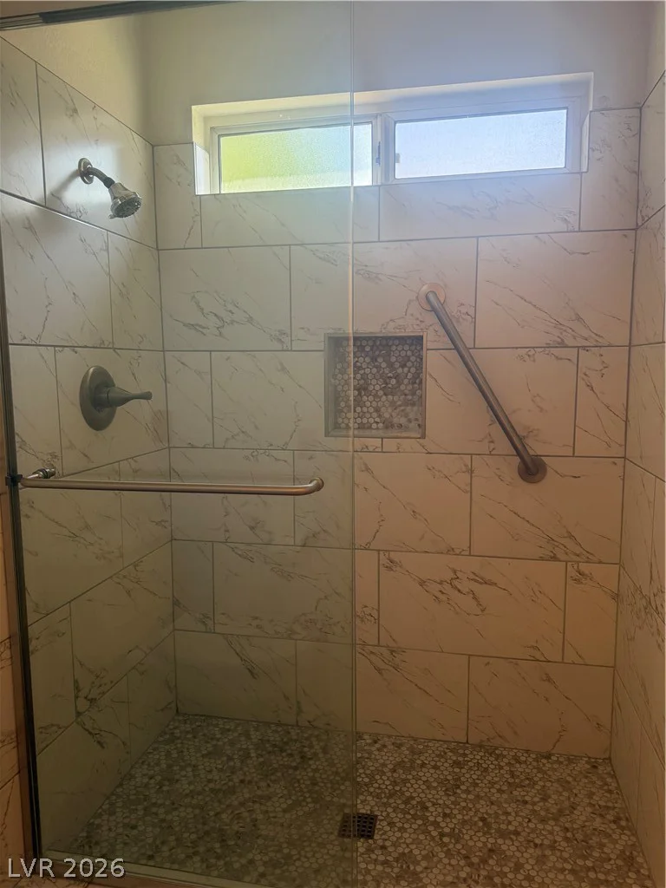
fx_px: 616
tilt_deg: -6.8
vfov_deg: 71.6
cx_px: 333
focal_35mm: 24
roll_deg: +0.0
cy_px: 444
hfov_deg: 56.8
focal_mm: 6.76
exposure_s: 1/155
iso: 200
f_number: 1.78
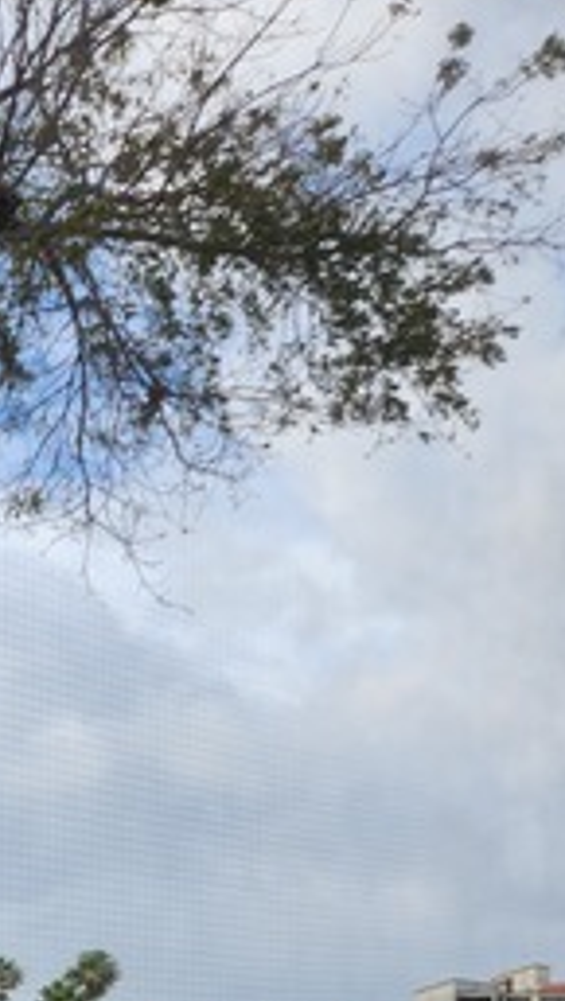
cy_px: 1116
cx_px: -316
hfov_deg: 16.7
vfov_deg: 29.1
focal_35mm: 65
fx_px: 1727
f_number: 1.8
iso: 20
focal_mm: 5.4
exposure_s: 1/590
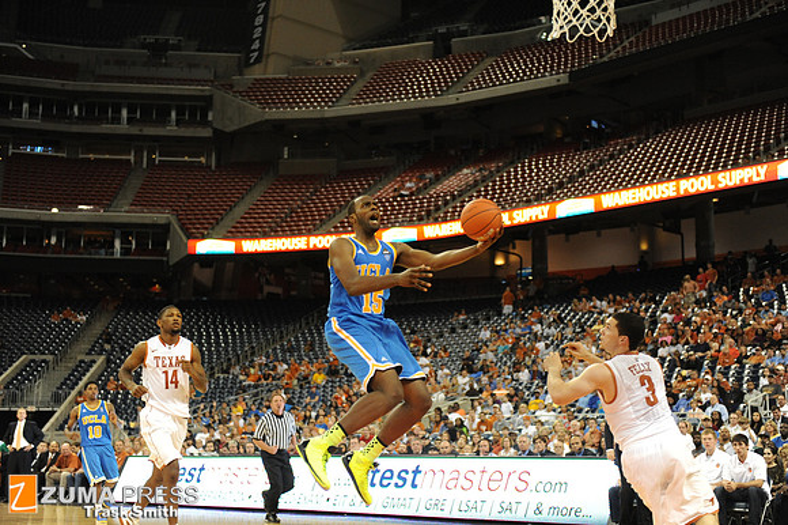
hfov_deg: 34.5
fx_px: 1269
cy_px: 262
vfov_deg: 23.4
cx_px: 394
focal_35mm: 58
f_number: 2.8
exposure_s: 1/1250
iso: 3200
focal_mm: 58
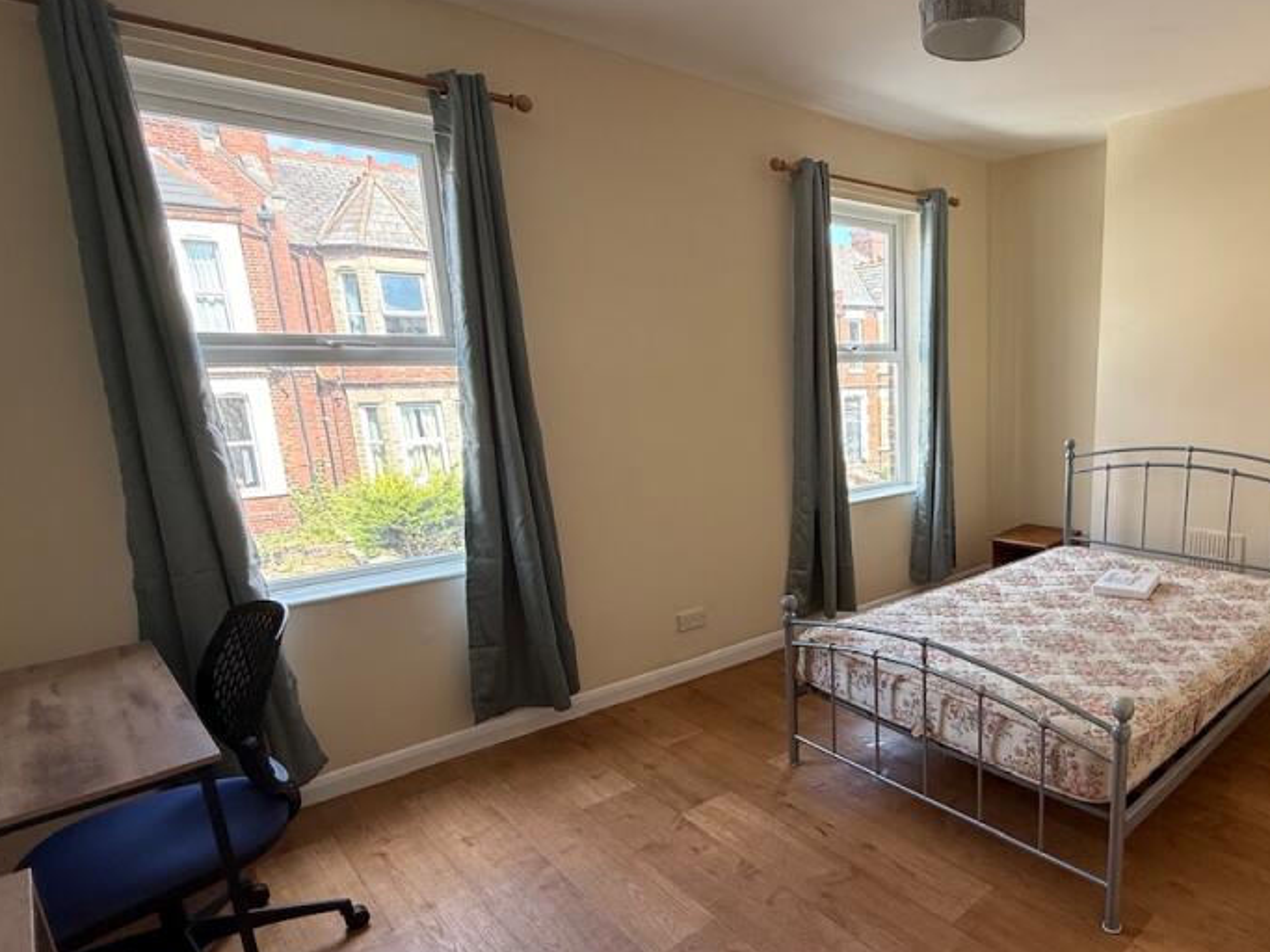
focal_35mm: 21
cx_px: 941
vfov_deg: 63.3
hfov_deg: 73.8
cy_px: 526
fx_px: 770
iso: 100
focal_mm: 2.22
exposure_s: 1/99
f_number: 2.2
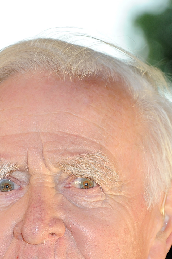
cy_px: 268
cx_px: 77
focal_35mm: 631
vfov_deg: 3.3
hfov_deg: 2.2
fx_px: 4528
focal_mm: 300
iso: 800
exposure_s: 1/80
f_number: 9
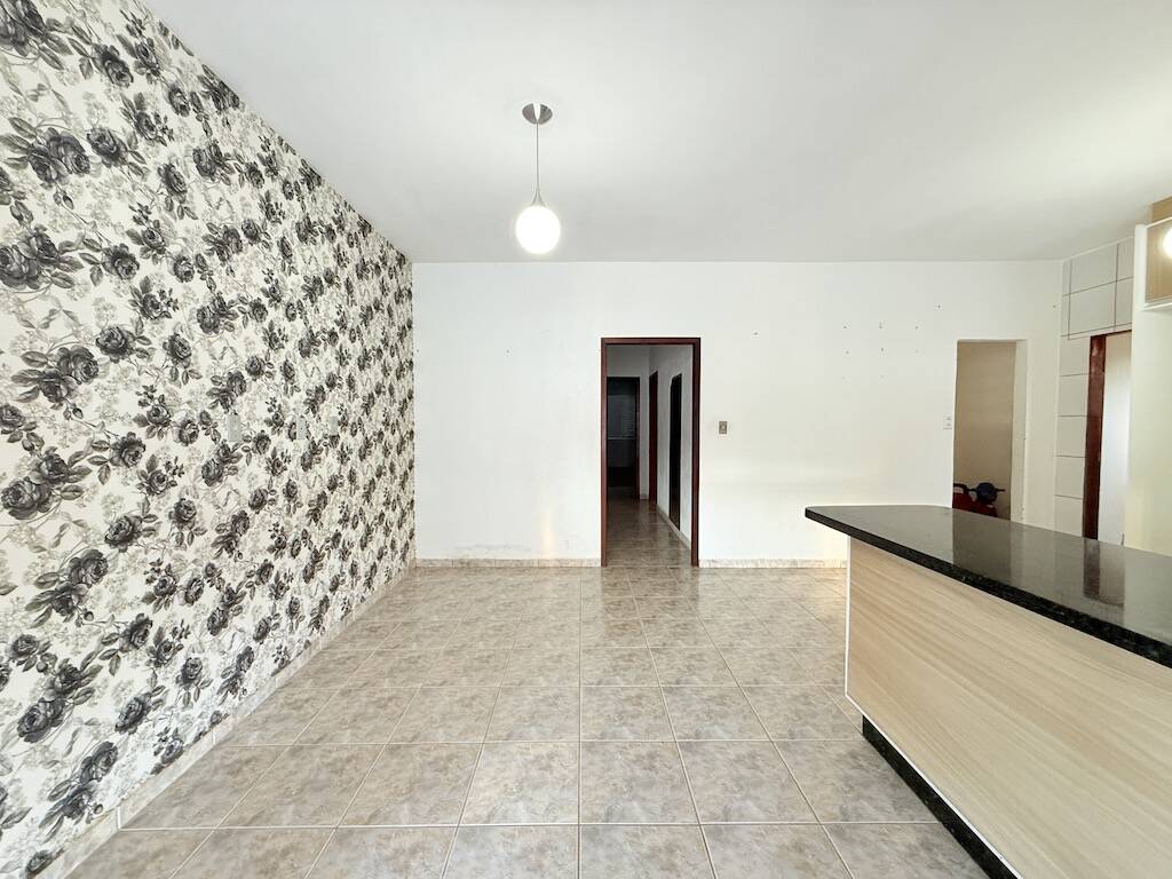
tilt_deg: -1.7
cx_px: 586
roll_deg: -0.4
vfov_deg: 85.7
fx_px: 474
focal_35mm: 14
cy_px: 440
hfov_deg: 102.1
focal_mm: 2.22
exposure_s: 1/60
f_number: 2.2
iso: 250
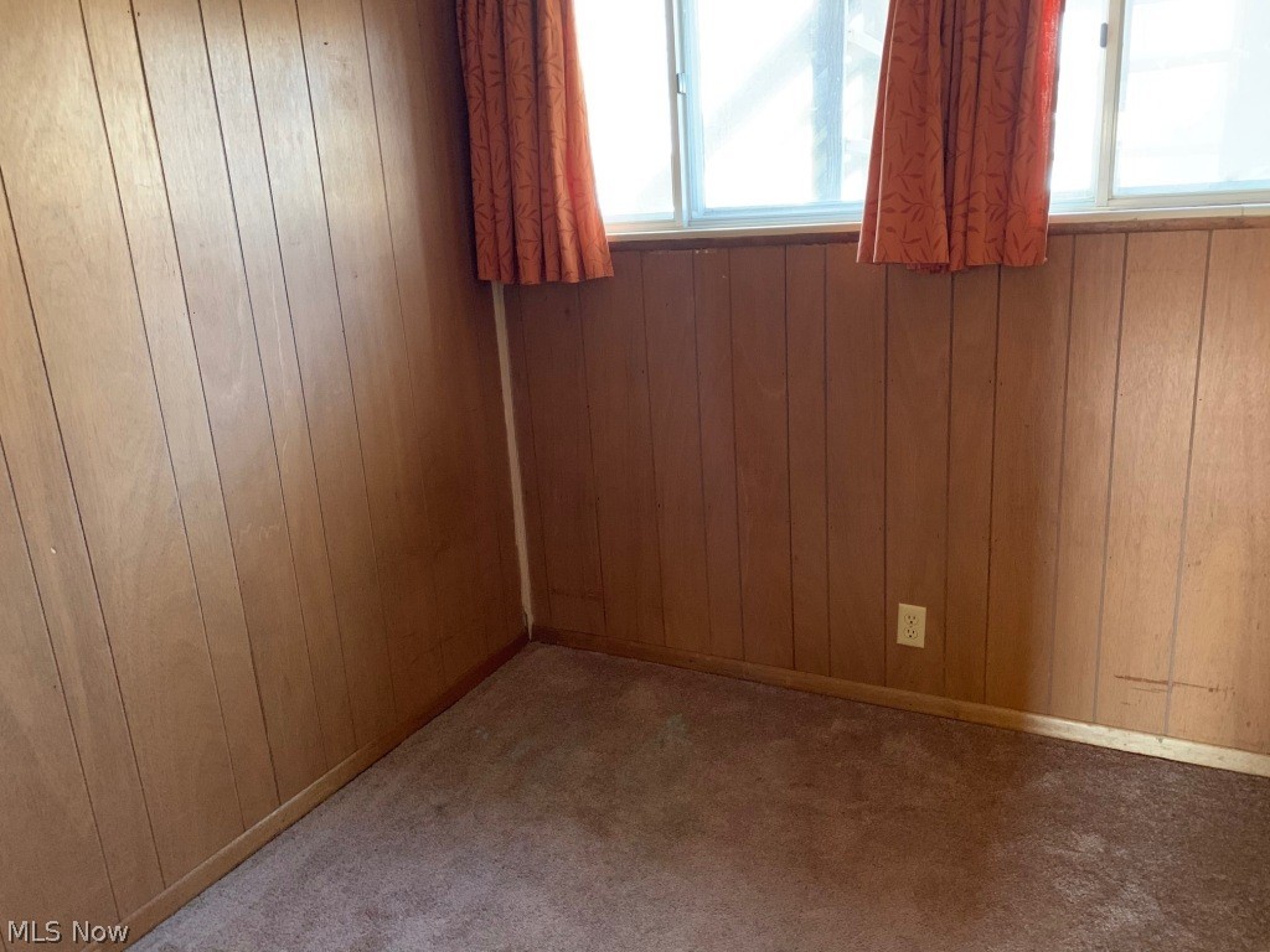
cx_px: 635
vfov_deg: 53.1
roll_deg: +3.5
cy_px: 476
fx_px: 954
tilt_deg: -15.5
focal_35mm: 26
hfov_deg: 67.3
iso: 500
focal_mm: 4.25
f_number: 1.8
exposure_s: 1/30
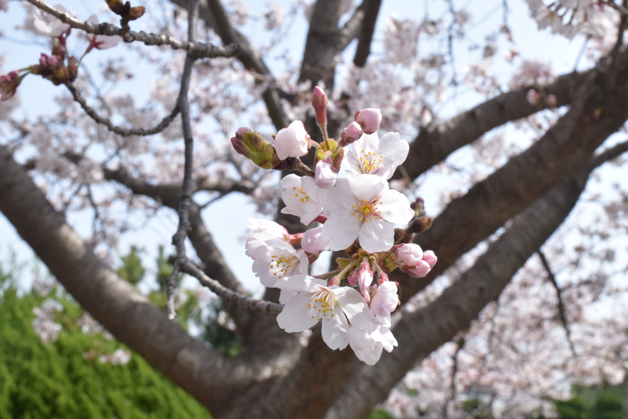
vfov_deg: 23.9
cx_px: 360
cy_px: 246
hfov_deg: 35.2
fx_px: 987
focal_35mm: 57
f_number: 18
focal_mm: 31
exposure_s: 1/800
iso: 1600
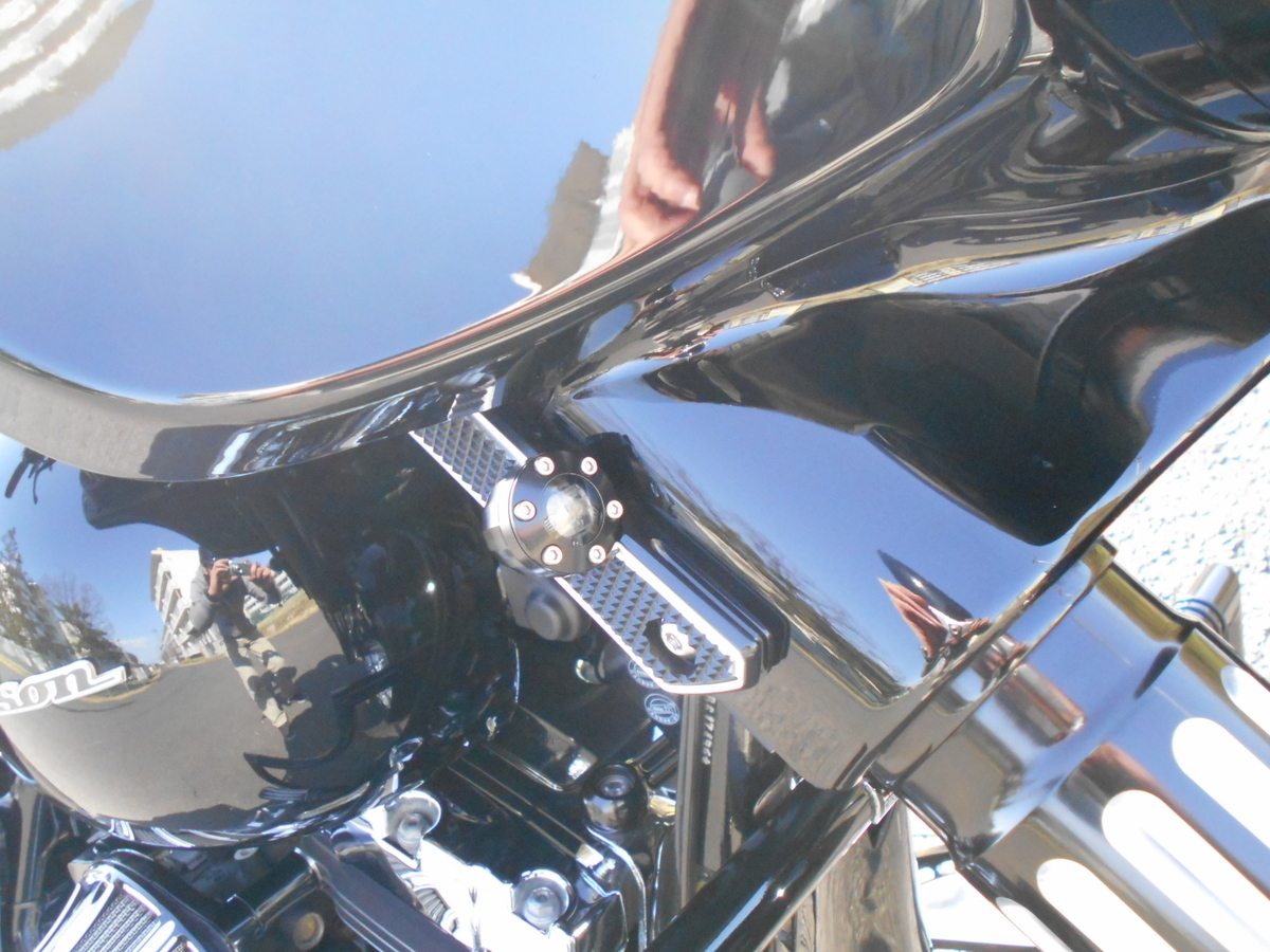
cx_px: 635
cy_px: 476
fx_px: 1431
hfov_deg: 47.9
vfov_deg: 36.8
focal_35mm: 39
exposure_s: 1/250
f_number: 3.9
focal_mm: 6.7
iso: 640
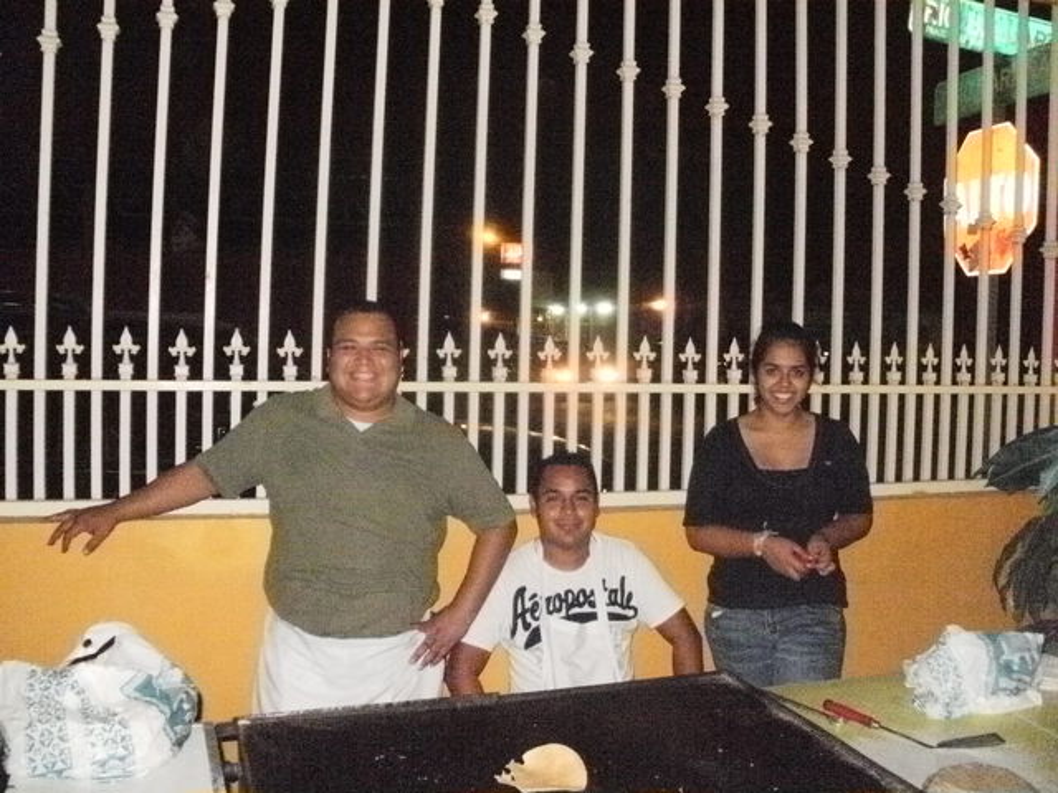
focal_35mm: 36
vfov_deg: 39.7
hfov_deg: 51.4
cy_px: 396
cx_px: 529
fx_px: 1100
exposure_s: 1/30
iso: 1600
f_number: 3.5
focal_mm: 6.3
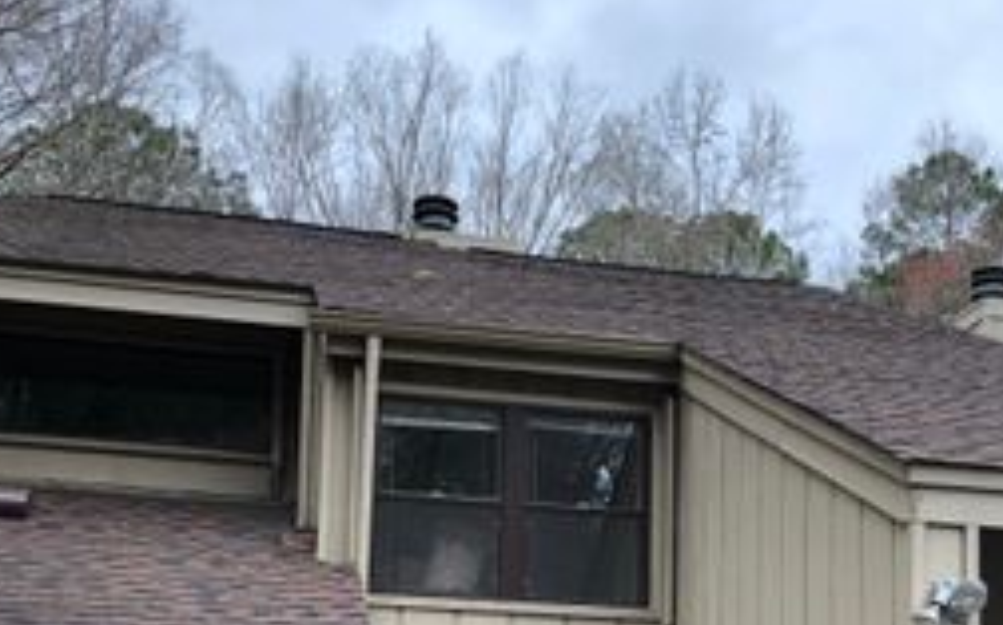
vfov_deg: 20.8
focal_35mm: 59
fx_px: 1611
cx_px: 613
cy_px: 707
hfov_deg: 34.4
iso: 25
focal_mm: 4
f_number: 1.8
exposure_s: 1/120
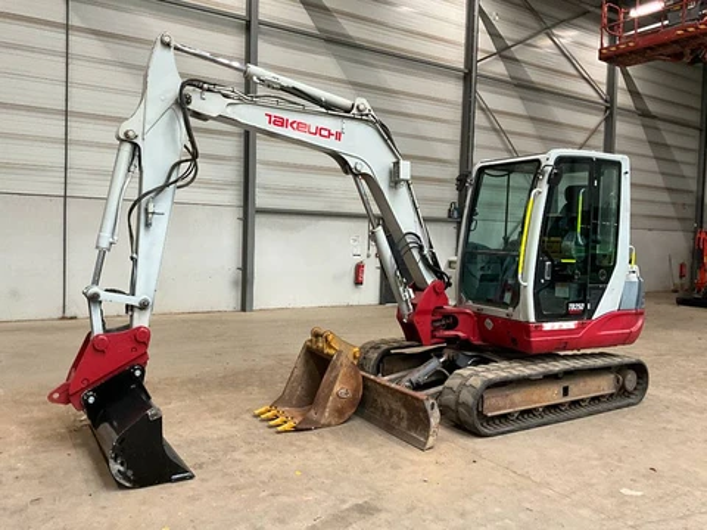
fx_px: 592
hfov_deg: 61.7
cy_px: 265
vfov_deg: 48.2
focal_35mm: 29
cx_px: 354
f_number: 1.8
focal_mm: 3
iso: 100
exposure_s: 1/60
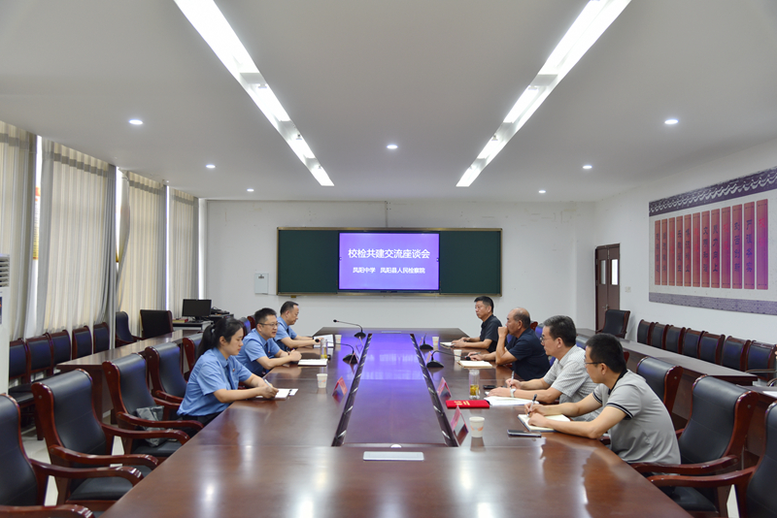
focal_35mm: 31
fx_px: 669
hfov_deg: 60.3
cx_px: 388
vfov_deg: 42.4
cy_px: 259
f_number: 4
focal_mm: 31
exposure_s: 1/60
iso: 500
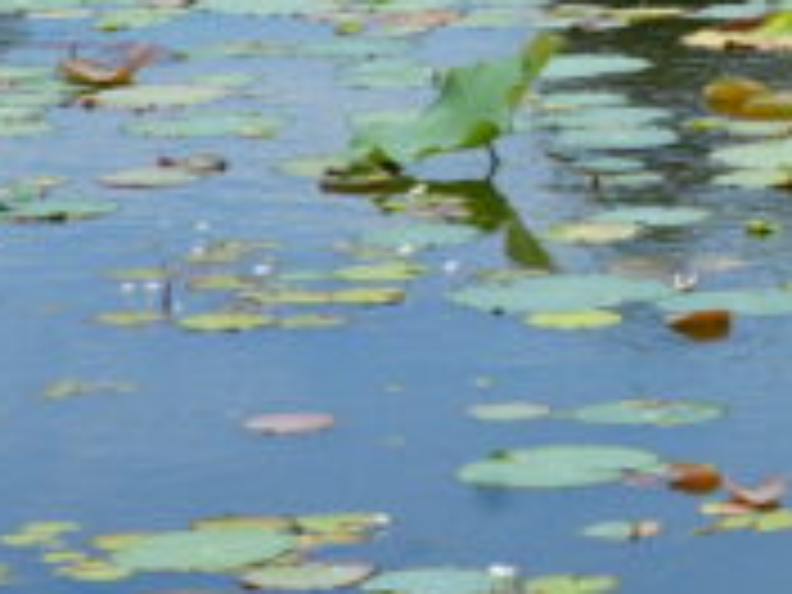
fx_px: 7161
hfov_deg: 6.0
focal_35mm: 313
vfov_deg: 4.7
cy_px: -592
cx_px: 2133
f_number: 10
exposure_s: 1/160
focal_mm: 56
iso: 100
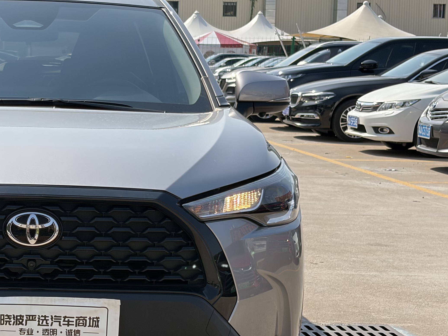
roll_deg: -0.3
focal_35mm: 101
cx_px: 32
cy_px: 199
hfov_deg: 19.1
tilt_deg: -6.1
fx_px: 1307
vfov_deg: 14.6
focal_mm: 5.96
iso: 50
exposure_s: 1/2747
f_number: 1.6
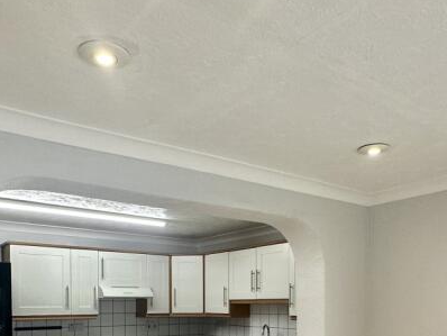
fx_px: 465
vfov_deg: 36.9
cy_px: 308
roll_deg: +0.0
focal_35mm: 36
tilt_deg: -1.2
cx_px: 249
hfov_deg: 51.2
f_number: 2.2
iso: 125
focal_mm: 2.22
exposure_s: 1/100
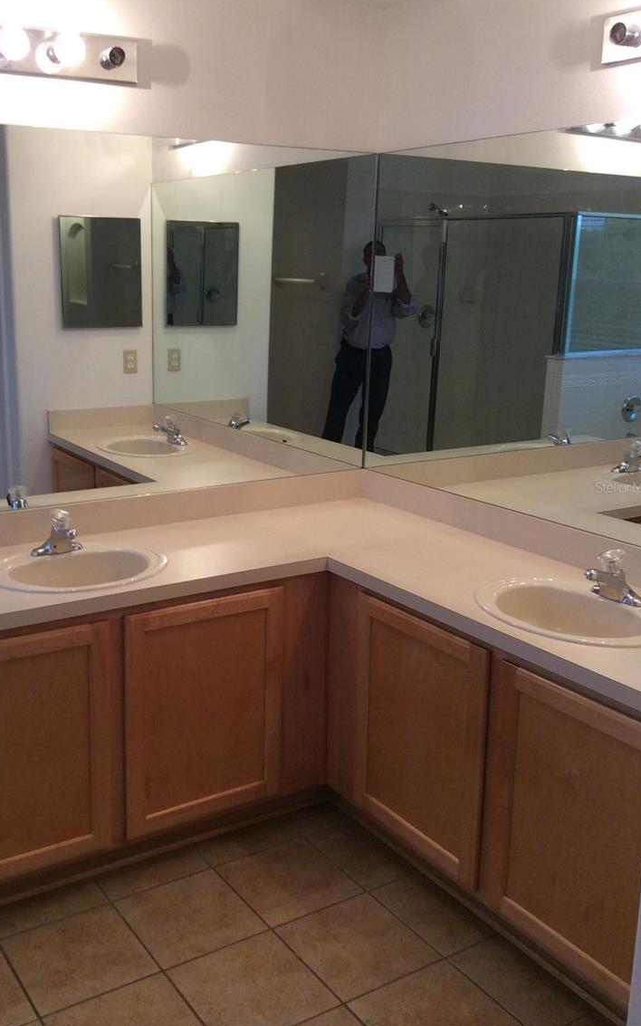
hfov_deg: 34.3
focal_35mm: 37
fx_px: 1034
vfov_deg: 52.7
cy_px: 487
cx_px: 254
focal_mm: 3.3
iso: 64
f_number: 2.4
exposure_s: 1/24
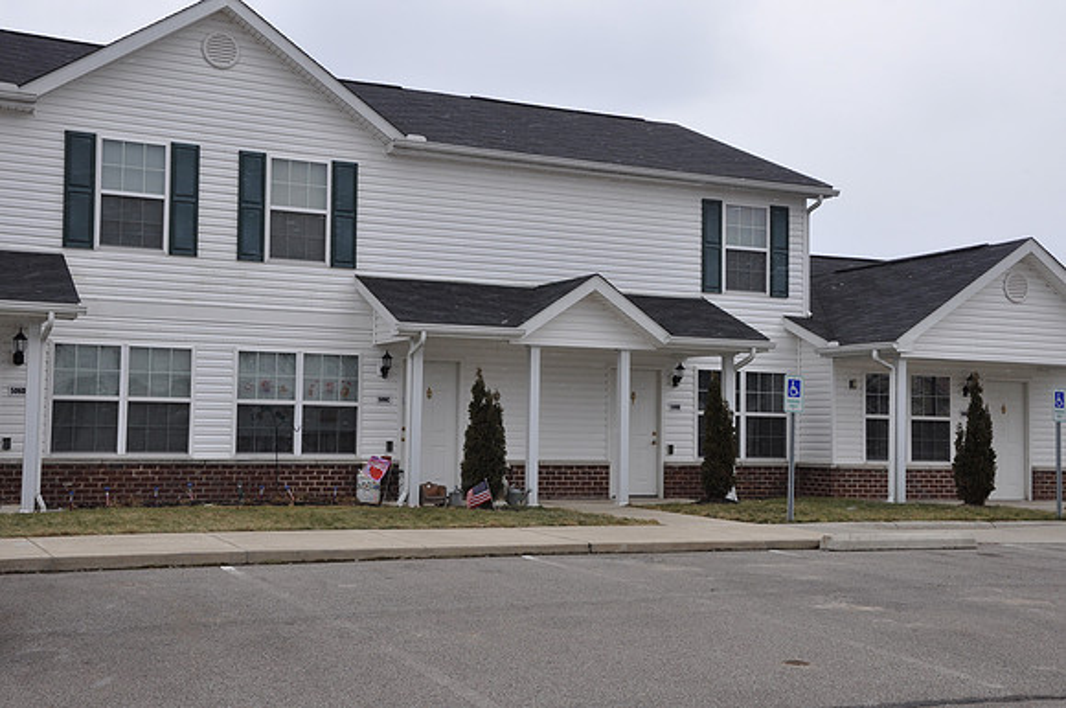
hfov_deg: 43.7
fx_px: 1331
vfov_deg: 29.8
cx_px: 533
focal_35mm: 45
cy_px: 354
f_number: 11
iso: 200
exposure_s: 1/160
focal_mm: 30
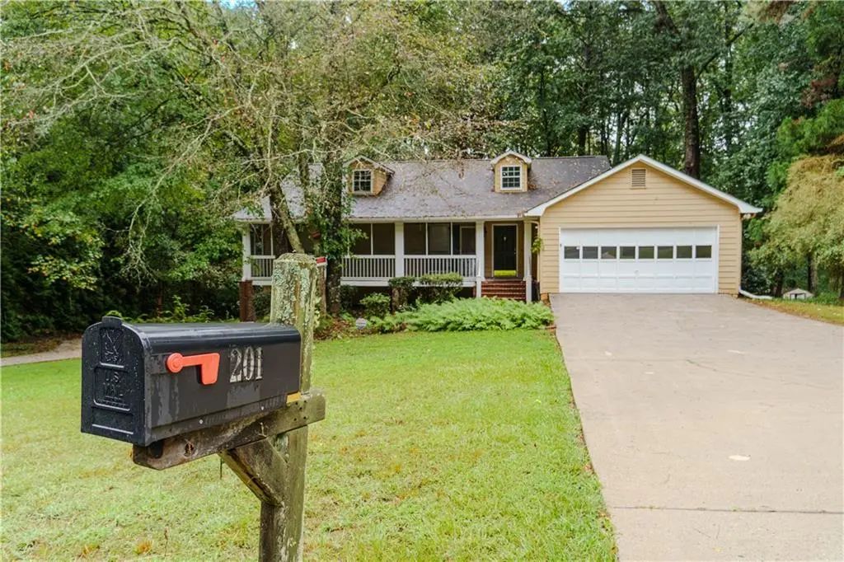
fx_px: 633
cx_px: 422
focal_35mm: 27
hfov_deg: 67.4
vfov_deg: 47.9
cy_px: 281
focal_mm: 18
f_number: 4
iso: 800
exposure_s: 1/160
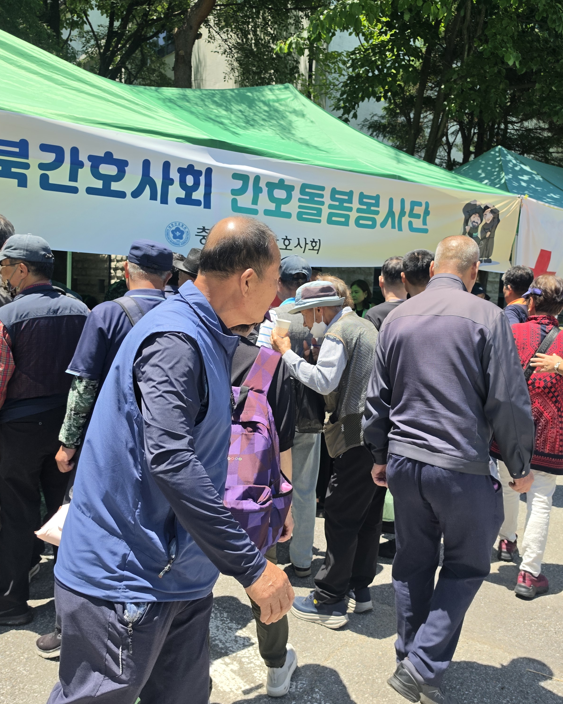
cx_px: 302
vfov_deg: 58.8
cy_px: 353
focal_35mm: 30
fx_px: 625
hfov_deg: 48.5
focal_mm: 6.5
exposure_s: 1/4235
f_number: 1.4
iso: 64
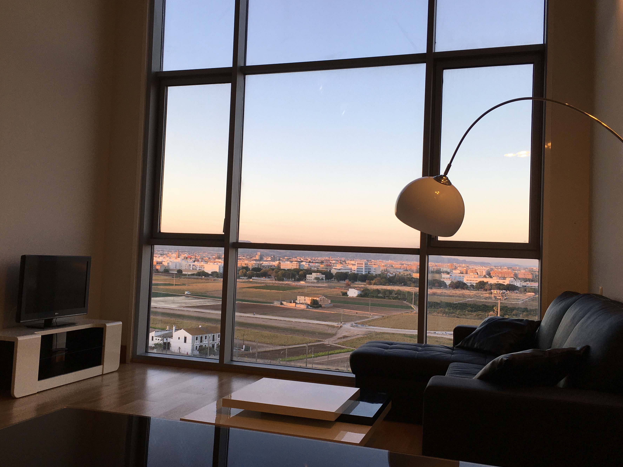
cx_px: 286
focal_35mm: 33
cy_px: 226
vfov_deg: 42.9
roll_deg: -1.9
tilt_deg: +4.4
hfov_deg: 55.3
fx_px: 594
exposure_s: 1/103
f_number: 2.2
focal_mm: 4.15
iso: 25
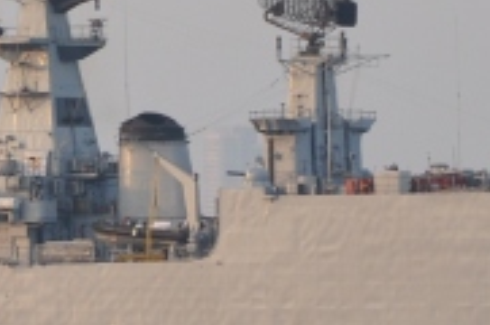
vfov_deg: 3.0
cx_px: 133
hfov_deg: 4.6
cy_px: 142
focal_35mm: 452
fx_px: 6141
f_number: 9
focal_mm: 68
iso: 200
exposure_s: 1/125
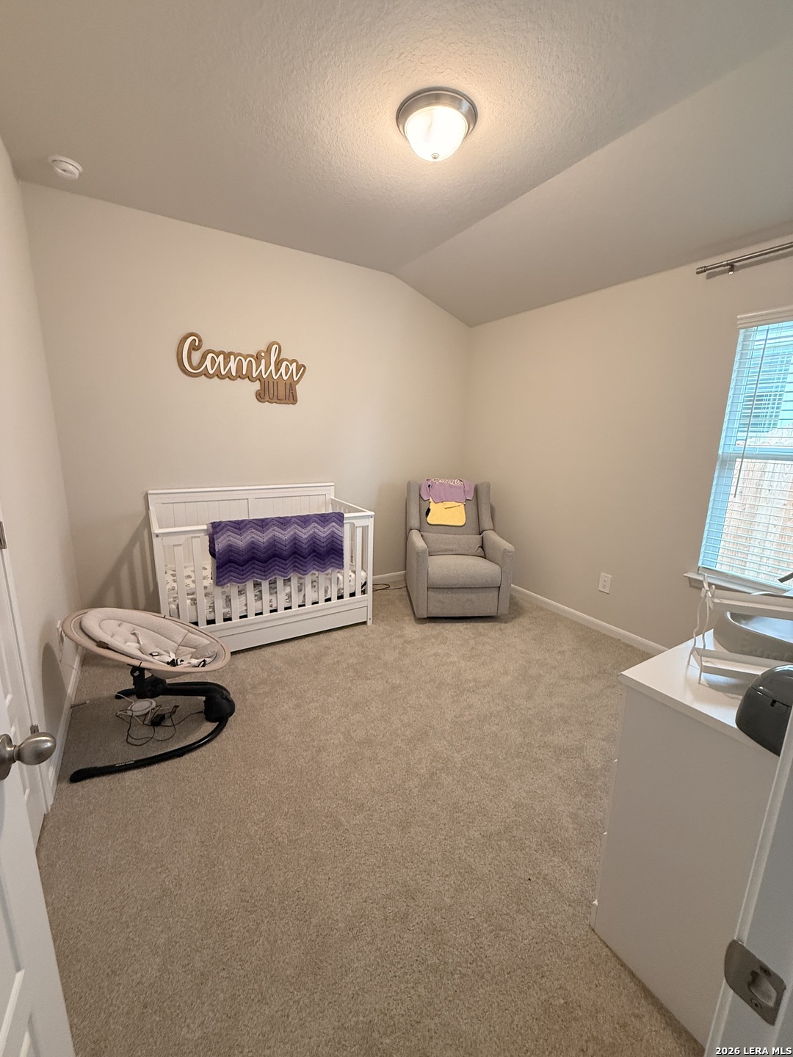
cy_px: 528
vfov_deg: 102.1
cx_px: 396
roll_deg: -1.3
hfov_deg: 85.7
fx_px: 428
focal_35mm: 14
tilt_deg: -12.6
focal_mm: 2.22
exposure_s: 1/60
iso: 320
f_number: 2.2
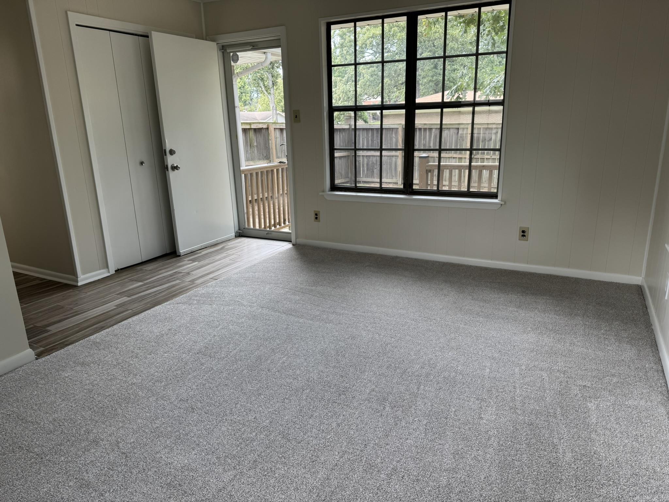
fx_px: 464
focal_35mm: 24
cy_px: 251
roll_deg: +1.5
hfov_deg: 71.6
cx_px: 334
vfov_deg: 56.8
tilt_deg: -16.6
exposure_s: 1/121
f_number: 1.78
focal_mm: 6.76
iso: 64
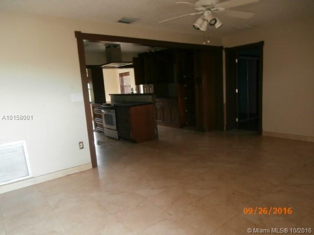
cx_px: 157
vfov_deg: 56.8
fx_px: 218
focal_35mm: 24
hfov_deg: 71.6
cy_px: 118
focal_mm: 4.2
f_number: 3
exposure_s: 1/30
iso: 200
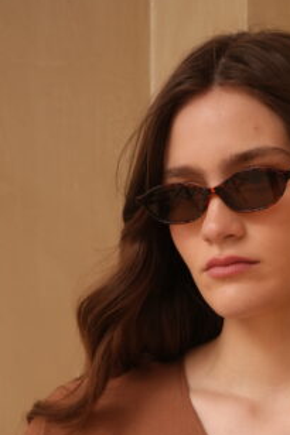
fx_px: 1766
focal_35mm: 146
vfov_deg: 13.5
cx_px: 255
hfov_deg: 9.4
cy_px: 593
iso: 640
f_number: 14
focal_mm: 50
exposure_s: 1/125
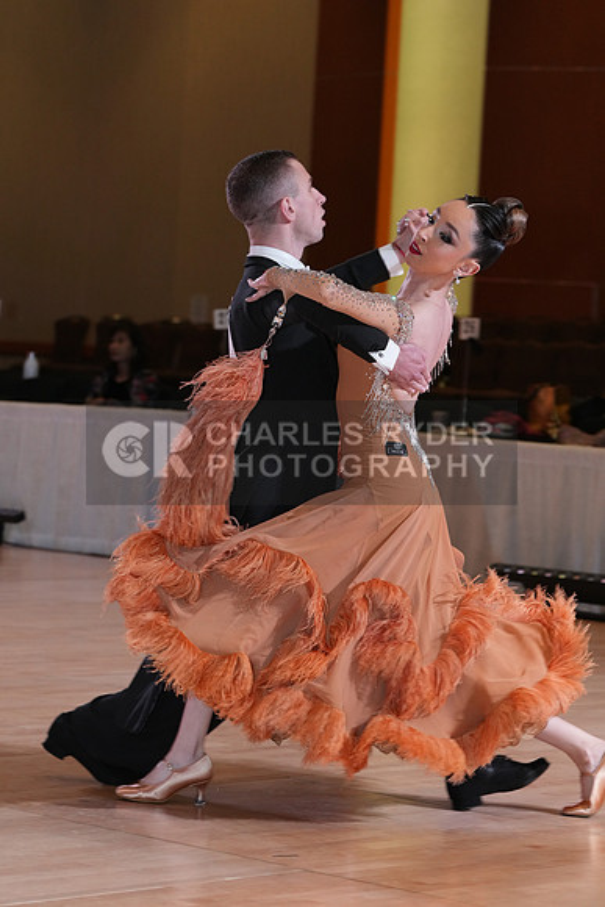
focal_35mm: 120
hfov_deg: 11.4
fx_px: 3023
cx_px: 302
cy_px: 454
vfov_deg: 17.1
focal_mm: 120
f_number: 5.6
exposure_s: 1/250
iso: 2500
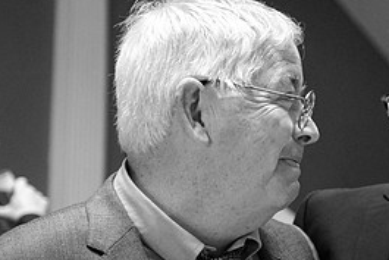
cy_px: 234
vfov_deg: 8.8
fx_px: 1676
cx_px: 440
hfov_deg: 13.0
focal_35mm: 155
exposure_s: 1/160
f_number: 2.8
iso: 2000
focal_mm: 41.4
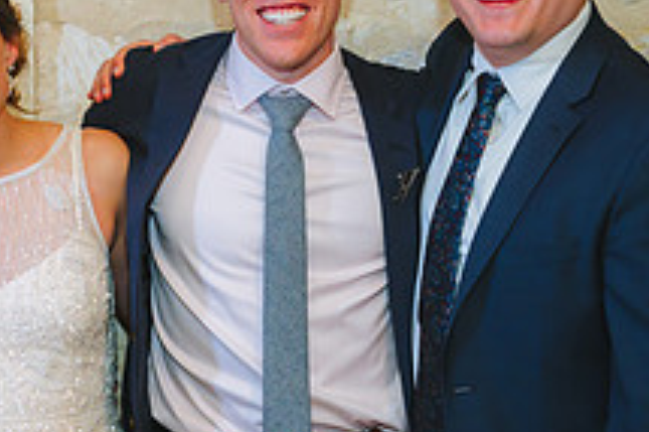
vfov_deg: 12.4
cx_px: 88
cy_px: 285
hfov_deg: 18.4
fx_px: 1981
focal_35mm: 110
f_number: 2.8
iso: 2000
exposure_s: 1/80
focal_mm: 38
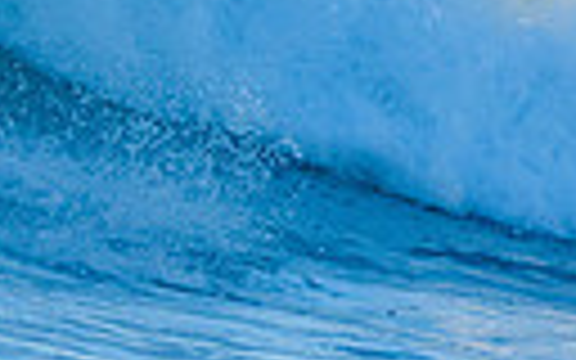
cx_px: -626
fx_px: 43985
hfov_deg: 0.7
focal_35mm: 2802
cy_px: -29
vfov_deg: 0.5
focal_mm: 500
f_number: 5.6
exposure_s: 1/2000
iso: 450
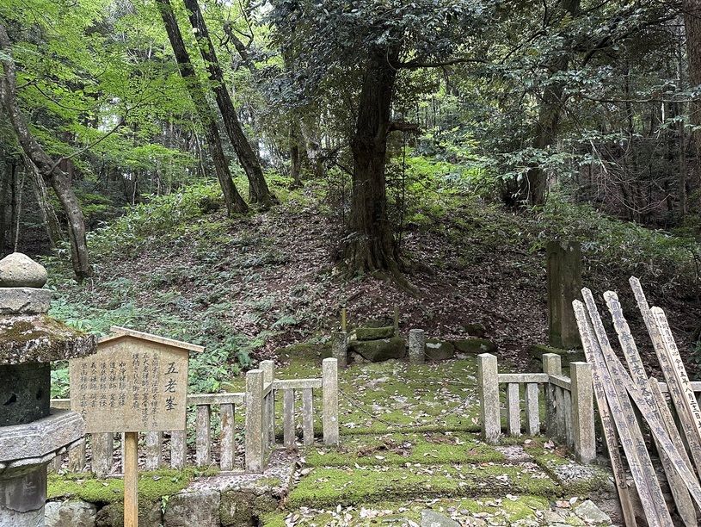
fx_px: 486
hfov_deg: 71.6
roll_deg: +2.1
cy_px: 264
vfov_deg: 56.9
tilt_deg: +3.8
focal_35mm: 24
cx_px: 350
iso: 250
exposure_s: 1/84
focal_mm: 6.86
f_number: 1.78
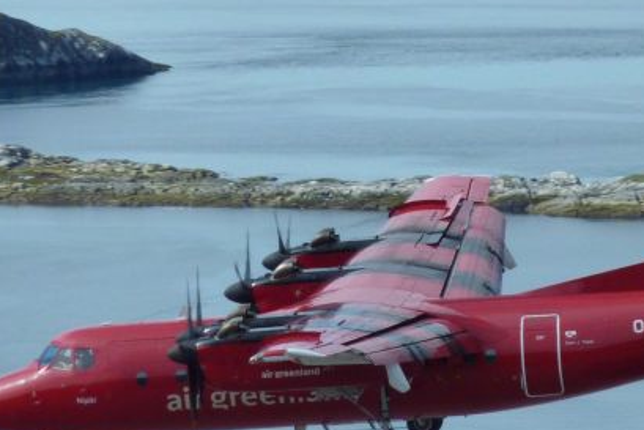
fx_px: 10915
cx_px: 565
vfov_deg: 2.3
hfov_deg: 3.4
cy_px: 132
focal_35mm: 610
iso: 160
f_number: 5.6
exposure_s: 1/1000
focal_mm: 49.2
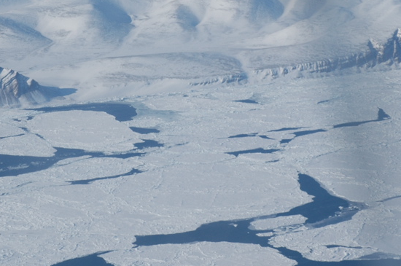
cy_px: 47
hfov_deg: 15.3
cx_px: 158
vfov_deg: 10.2
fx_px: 1490
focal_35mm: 134
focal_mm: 48
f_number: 11
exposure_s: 1/500
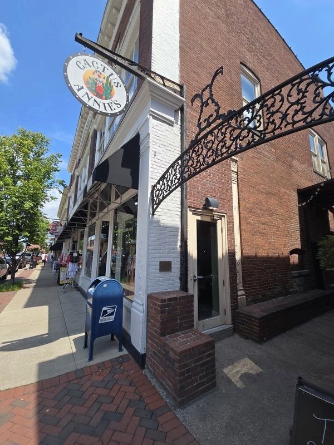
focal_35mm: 13
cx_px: 167
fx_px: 167
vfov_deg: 106.2
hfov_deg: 89.9
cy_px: 222
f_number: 2.2
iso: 50
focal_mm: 2.2
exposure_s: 1/1350
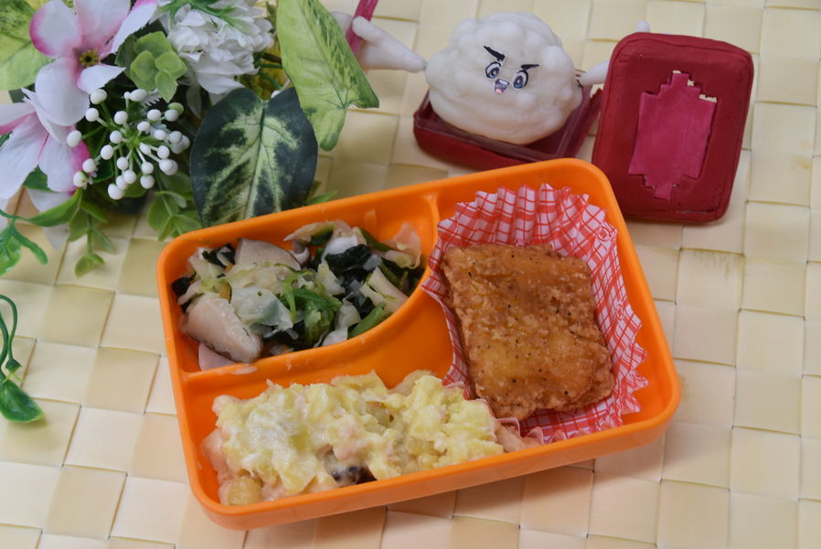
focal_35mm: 75
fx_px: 1711
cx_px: 410
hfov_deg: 27.0
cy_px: 274
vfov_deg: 18.2
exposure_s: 1/60
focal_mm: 50
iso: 400
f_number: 5
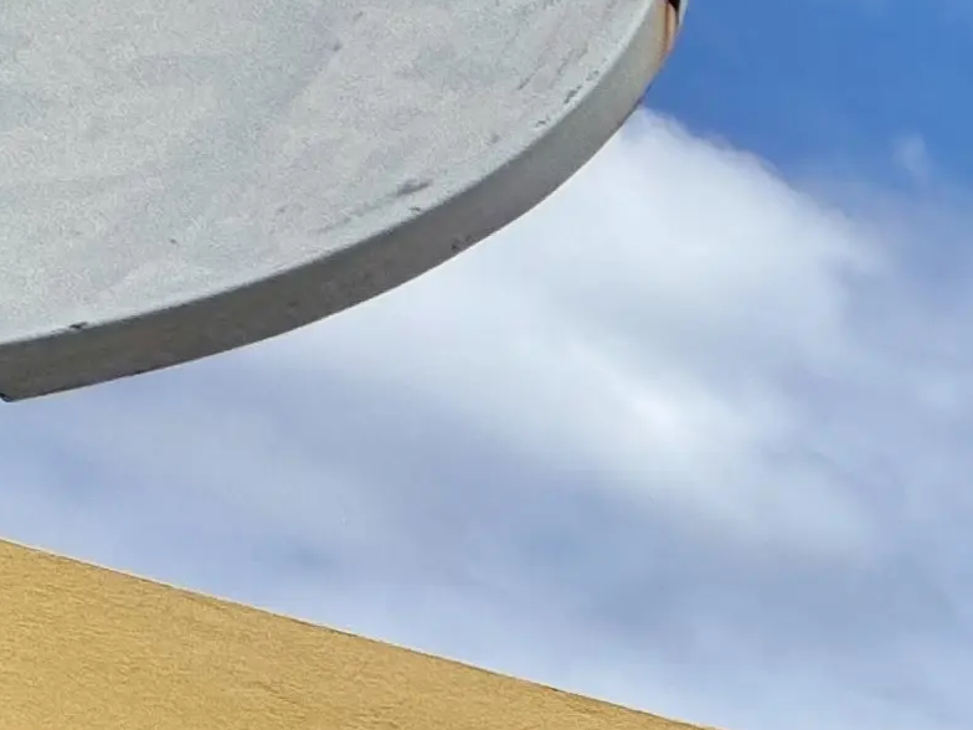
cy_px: 1547
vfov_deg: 15.4
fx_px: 2024
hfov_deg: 15.2
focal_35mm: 72
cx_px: 2327
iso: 40
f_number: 2.2
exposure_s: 1/2208
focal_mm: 2.22
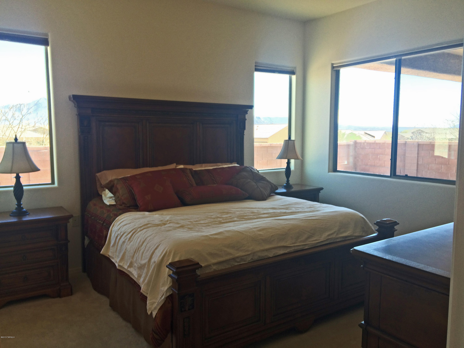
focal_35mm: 29
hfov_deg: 61.7
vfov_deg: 48.2
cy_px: 174
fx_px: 389
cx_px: 232
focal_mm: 4.15
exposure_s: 1/60
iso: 40
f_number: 2.2
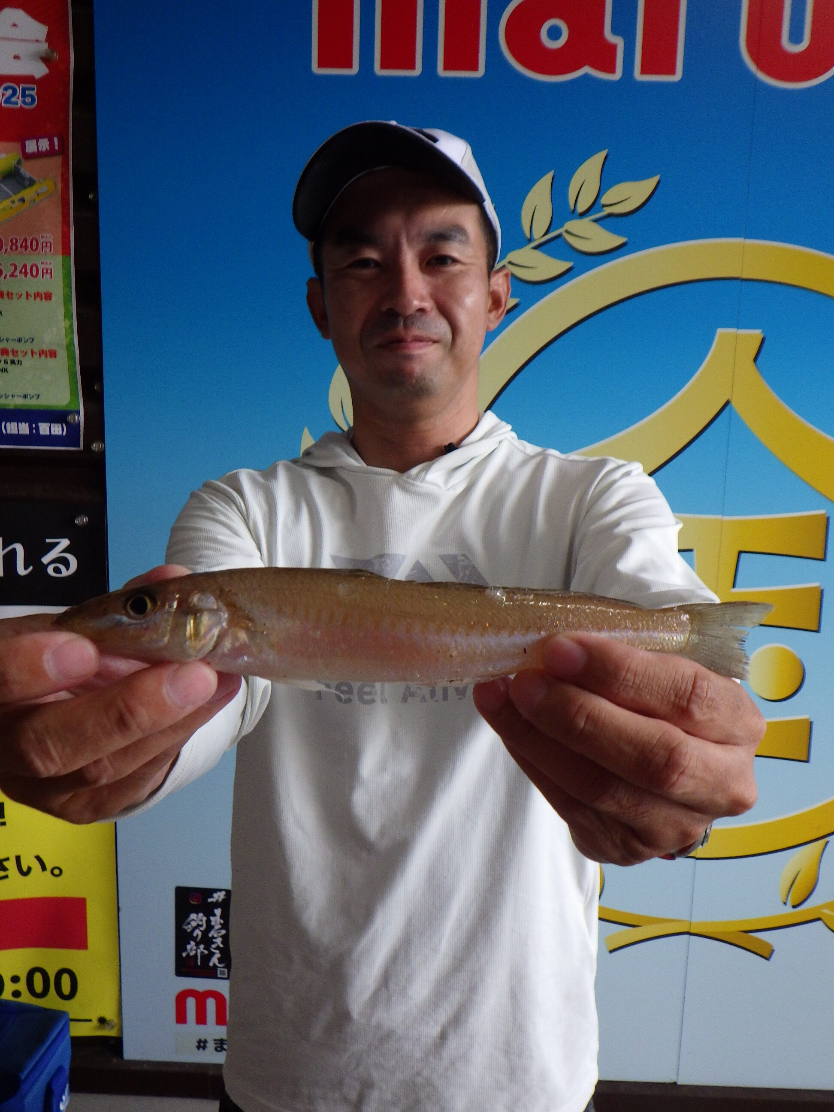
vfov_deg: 63.4
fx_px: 899
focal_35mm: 28
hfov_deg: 49.7
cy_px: 556
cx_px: 417
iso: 250
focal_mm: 5
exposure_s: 1/45
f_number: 3.5
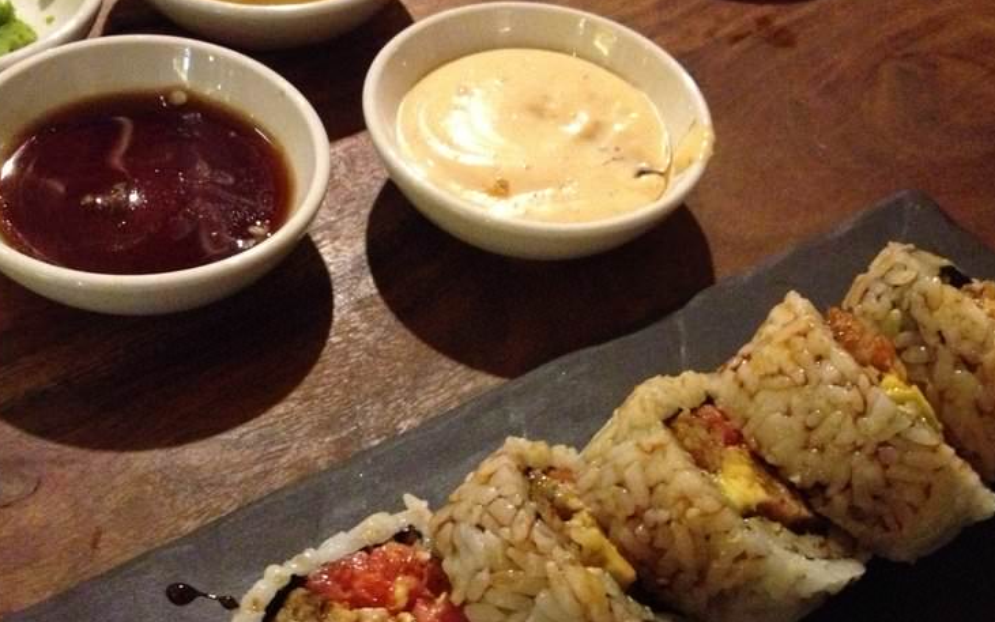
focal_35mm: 52
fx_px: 1410
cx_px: 525
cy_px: 472
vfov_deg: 24.6
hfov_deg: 38.9
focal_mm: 4.28
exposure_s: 1/15
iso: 800
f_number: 2.4
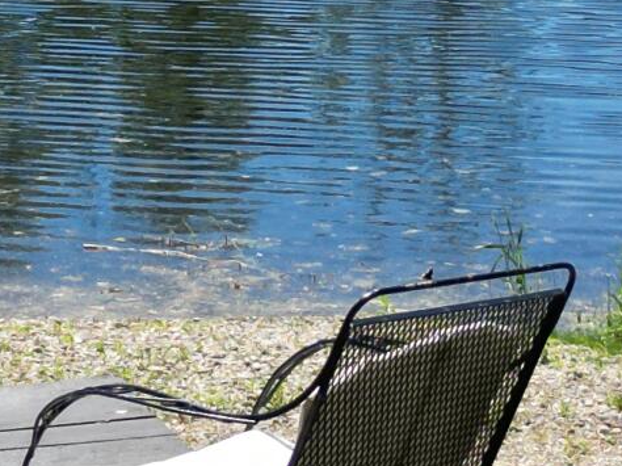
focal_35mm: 152
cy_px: -350
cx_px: -281
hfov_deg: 12.4
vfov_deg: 9.3
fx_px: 2730
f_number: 1.7
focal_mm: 6.72
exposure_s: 1/2500
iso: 100
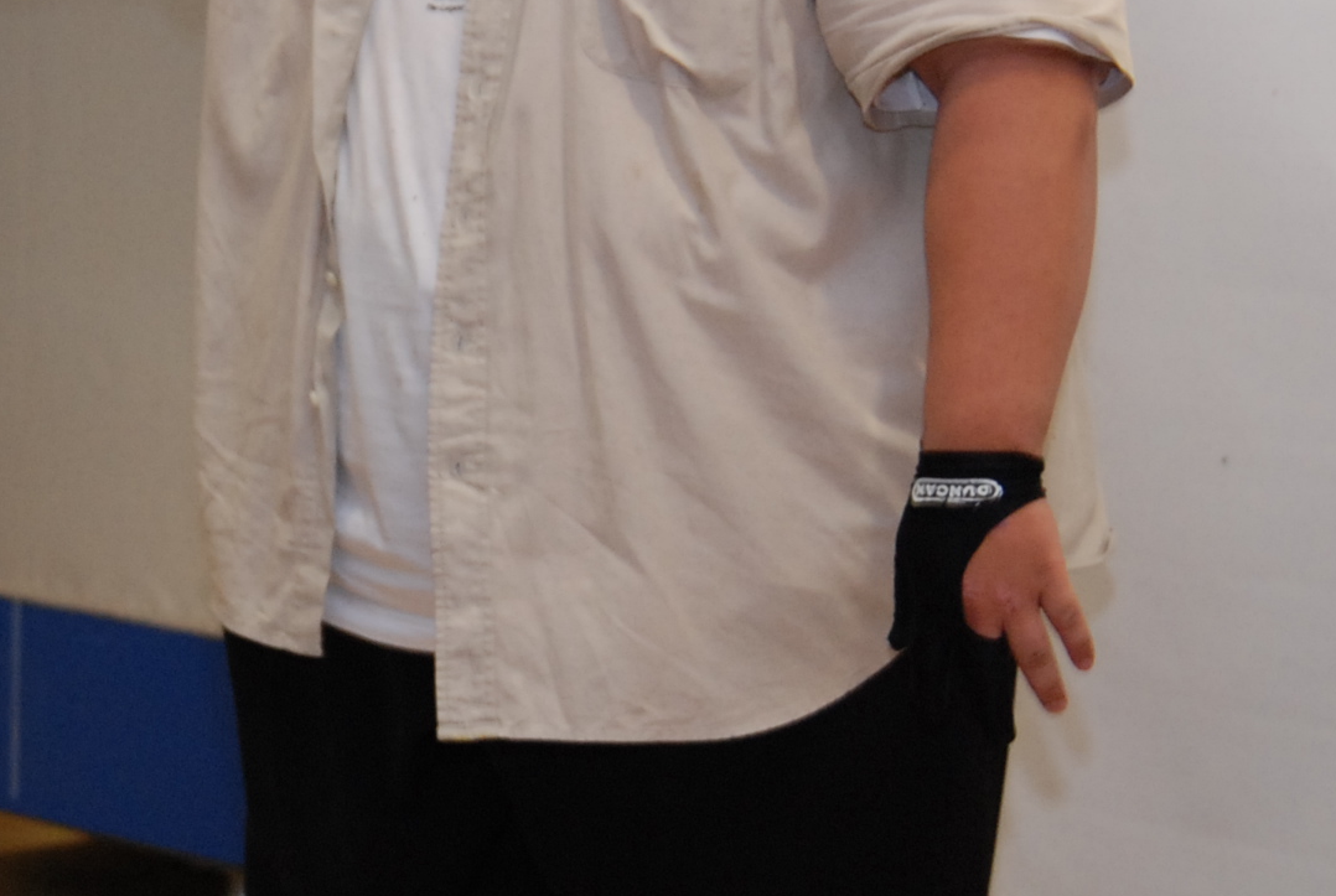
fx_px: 4796
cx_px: 72
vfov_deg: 10.7
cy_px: 314
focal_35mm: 129
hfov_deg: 15.6
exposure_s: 1/80
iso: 500
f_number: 2.8
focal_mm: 32
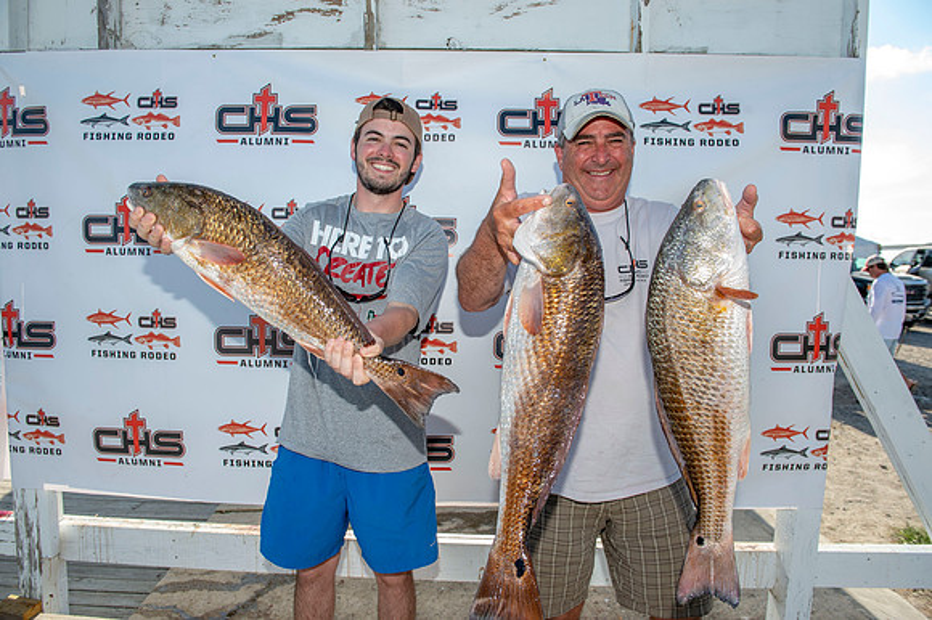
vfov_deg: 53.1
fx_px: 621
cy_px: 310
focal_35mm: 24
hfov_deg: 73.8
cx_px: 466
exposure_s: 1/125
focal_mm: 24
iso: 50
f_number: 6.3
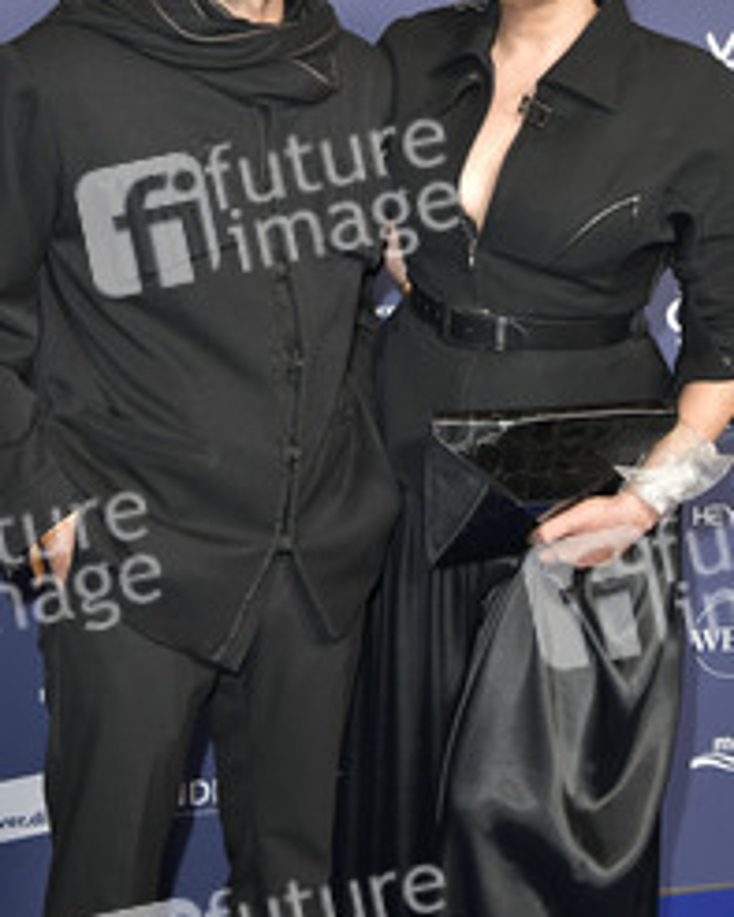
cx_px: 376
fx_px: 1574
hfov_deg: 26.2
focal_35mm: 58
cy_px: 395
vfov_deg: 32.4
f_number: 6.3
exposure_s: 1/200
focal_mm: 38
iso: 2000
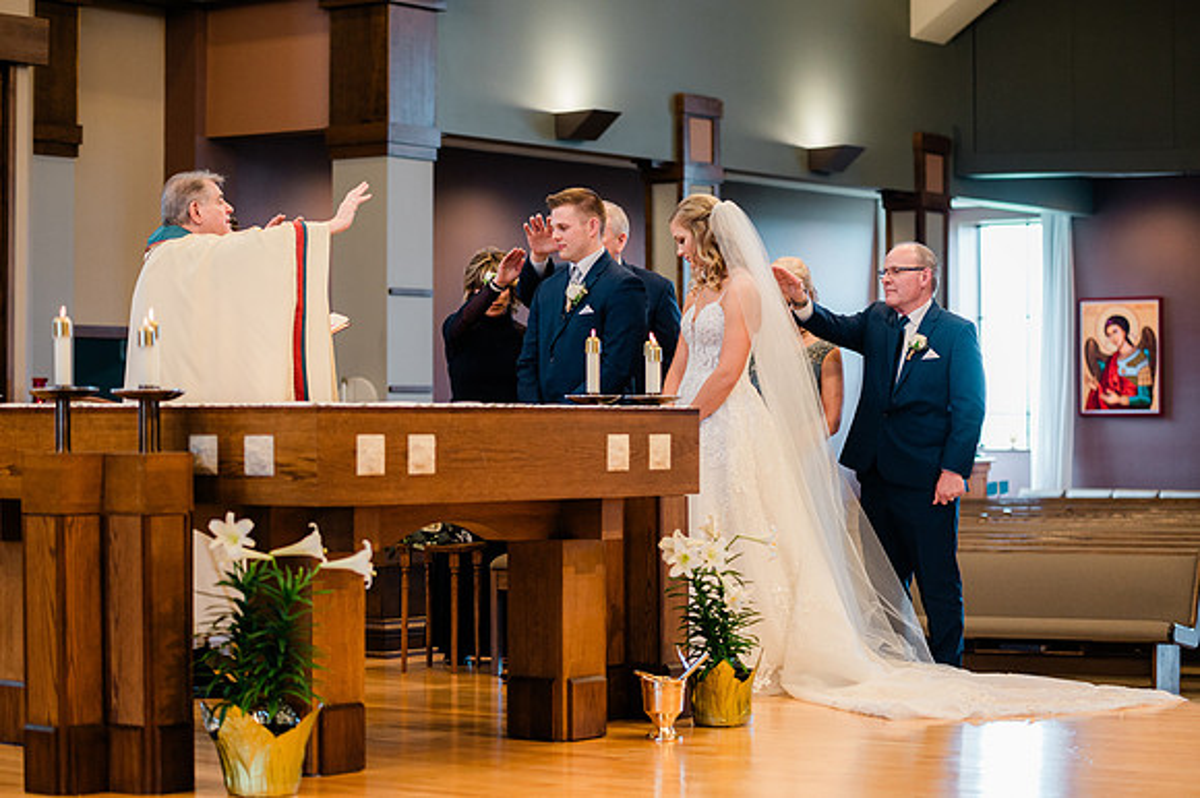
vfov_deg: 16.1
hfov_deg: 23.9
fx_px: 2830
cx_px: 600
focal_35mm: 85
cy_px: 399
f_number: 2.8
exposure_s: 1/250
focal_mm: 82
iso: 1000
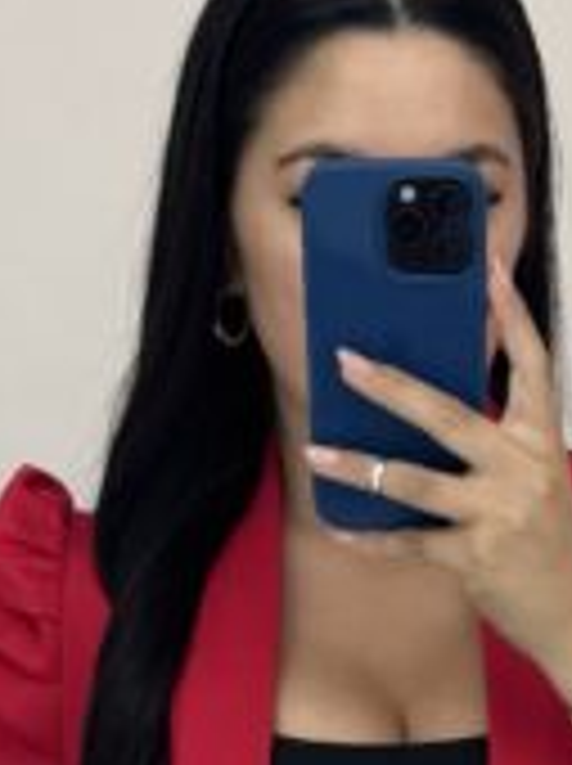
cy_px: 1076
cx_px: 369
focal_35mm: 113
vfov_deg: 16.2
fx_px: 2496
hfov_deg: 13.1
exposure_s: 1/227
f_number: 1.78
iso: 64
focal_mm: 6.76
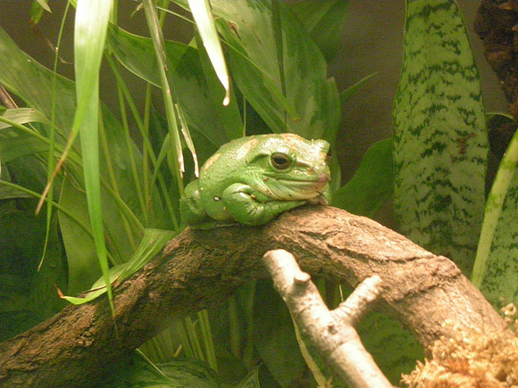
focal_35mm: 105
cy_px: 194
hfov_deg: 18.7
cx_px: 259
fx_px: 1571
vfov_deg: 14.1
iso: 800
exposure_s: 1/6.4
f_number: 4.7
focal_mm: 17.1
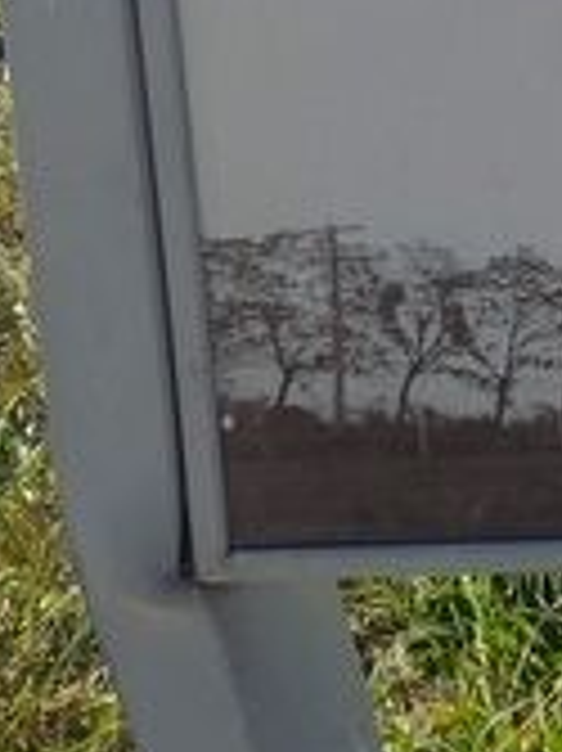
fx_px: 2384
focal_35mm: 110
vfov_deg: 14.3
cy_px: -847
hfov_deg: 12.1
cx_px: 1075
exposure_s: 1/1938
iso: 100
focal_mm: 5.56
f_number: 1.8
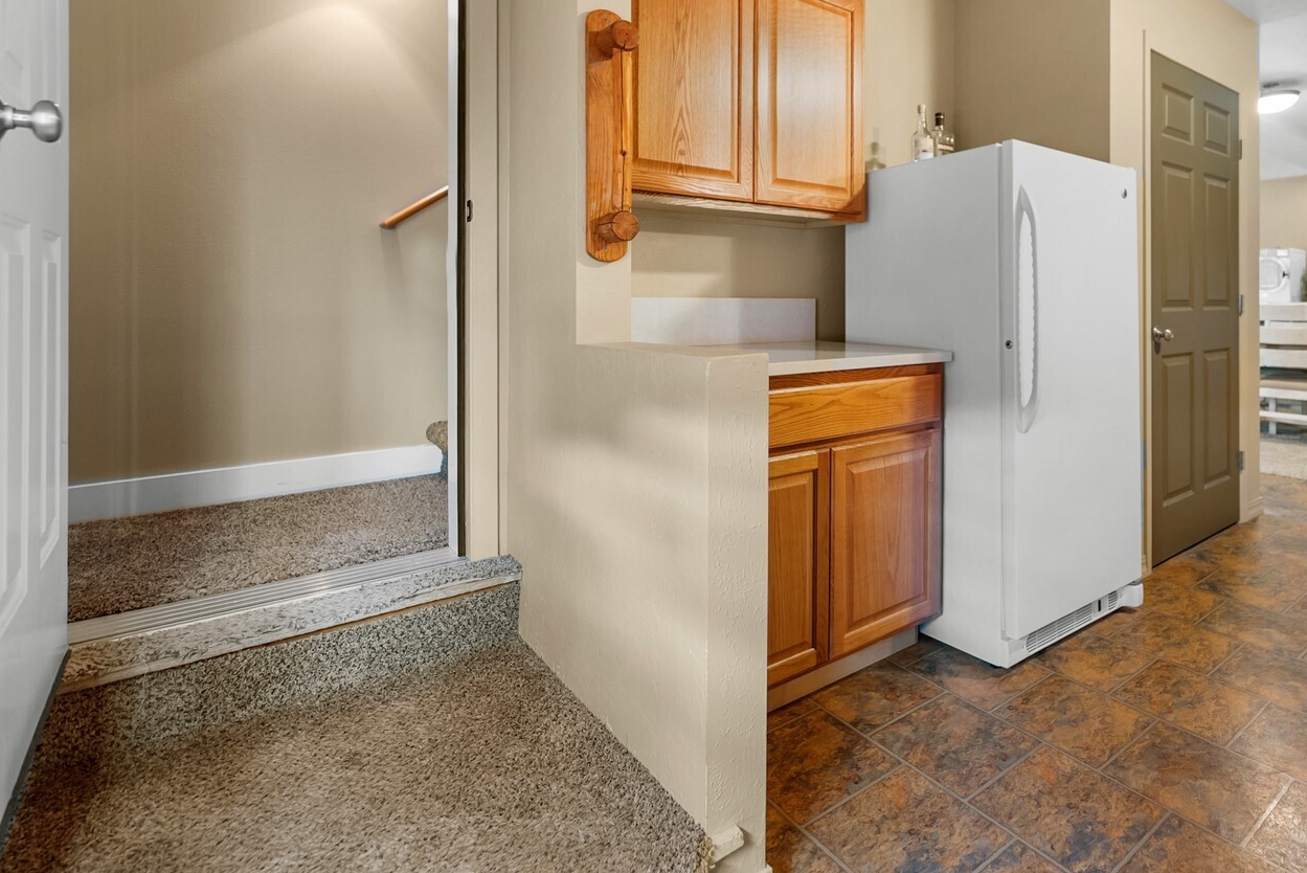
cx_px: 857
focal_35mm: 19
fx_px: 690
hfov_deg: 84.3
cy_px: 288
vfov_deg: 62.9
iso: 400
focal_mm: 14
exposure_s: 1/5
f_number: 3.2
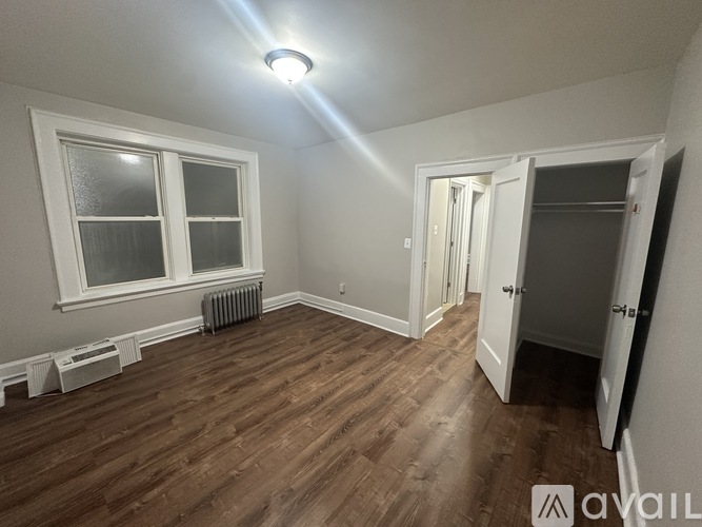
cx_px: 351
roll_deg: -0.2
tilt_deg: -9.1
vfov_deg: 85.7
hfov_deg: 102.1
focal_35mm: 14
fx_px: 284
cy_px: 264
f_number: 2.2
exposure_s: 1/60
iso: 320
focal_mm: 2.22
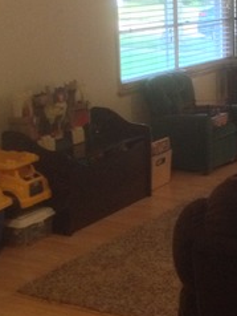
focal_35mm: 94
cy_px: 101
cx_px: 290
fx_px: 857
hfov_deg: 15.2
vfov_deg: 20.8
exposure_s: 1/20
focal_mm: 4.28
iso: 400
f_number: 2.4
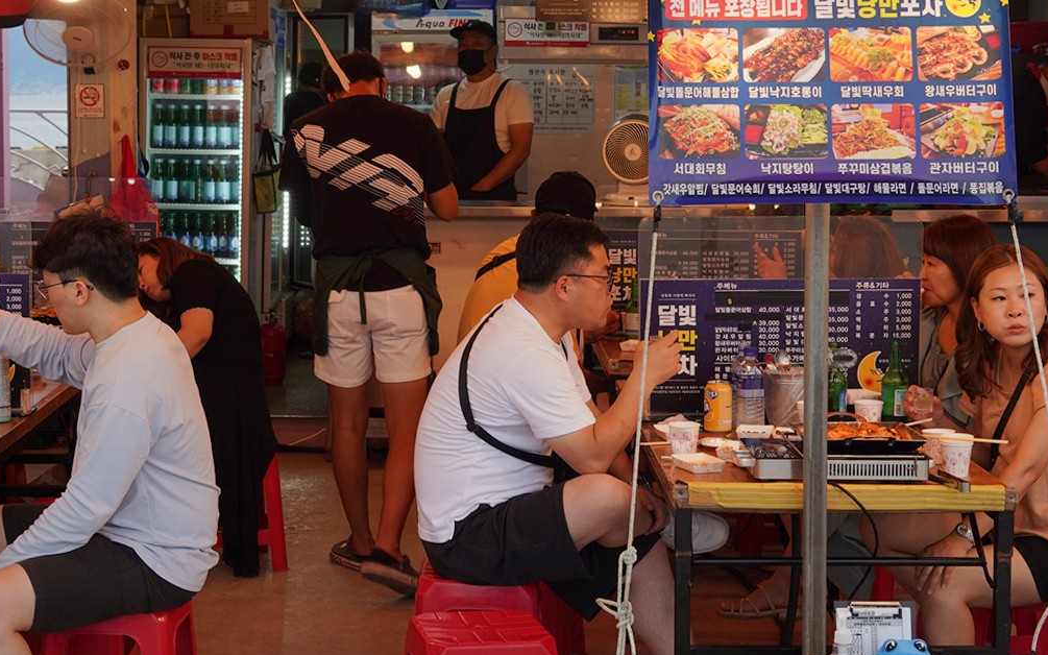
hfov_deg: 28.9
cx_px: 415
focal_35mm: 71
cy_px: 262
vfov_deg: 18.3
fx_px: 2028
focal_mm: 35
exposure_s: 1/100
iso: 400
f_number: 6.3
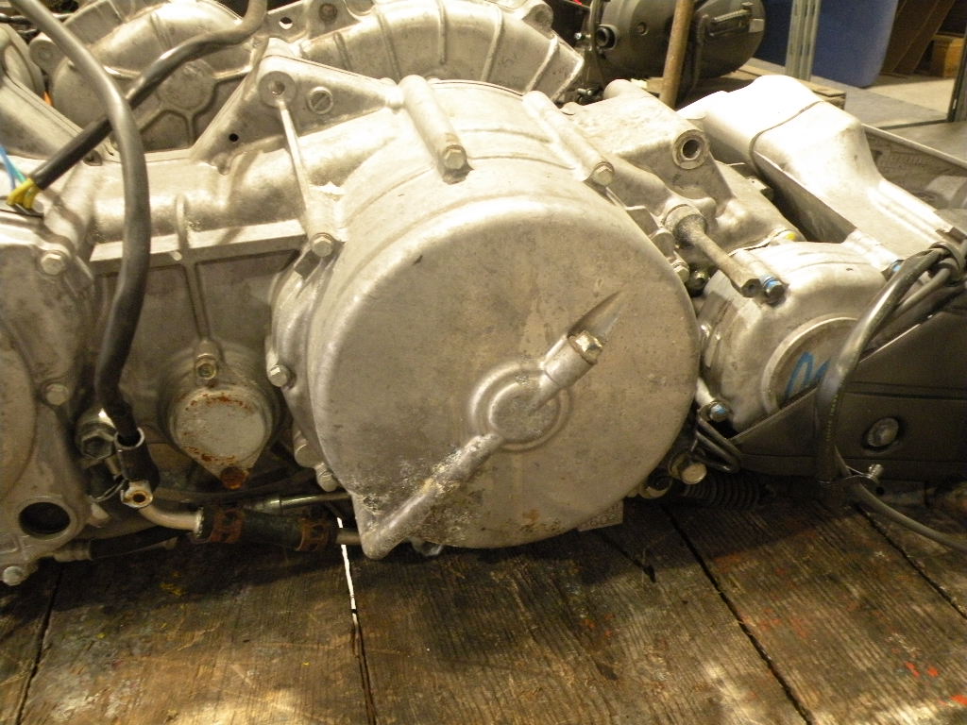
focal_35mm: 33
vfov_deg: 42.9
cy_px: 362
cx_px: 484
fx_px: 922
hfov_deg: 55.4
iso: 400
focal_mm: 5.8
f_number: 3.2
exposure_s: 1/34.6
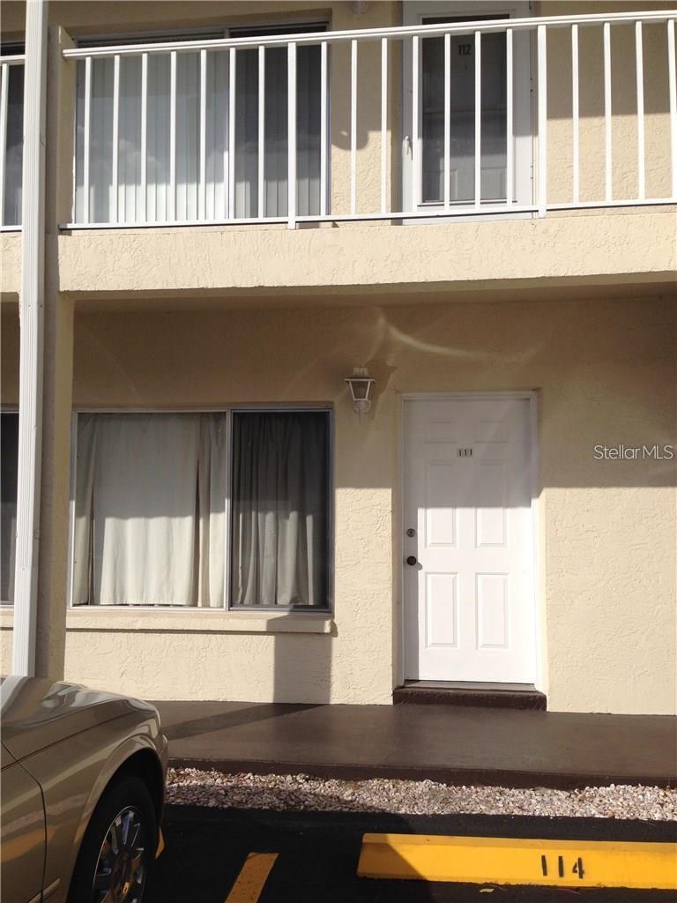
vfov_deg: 55.4
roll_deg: -1.3
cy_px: 452
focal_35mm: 33
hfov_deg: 42.9
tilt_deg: +7.7
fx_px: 861
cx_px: 338
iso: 50
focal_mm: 4.12
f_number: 2.4
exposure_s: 1/3012
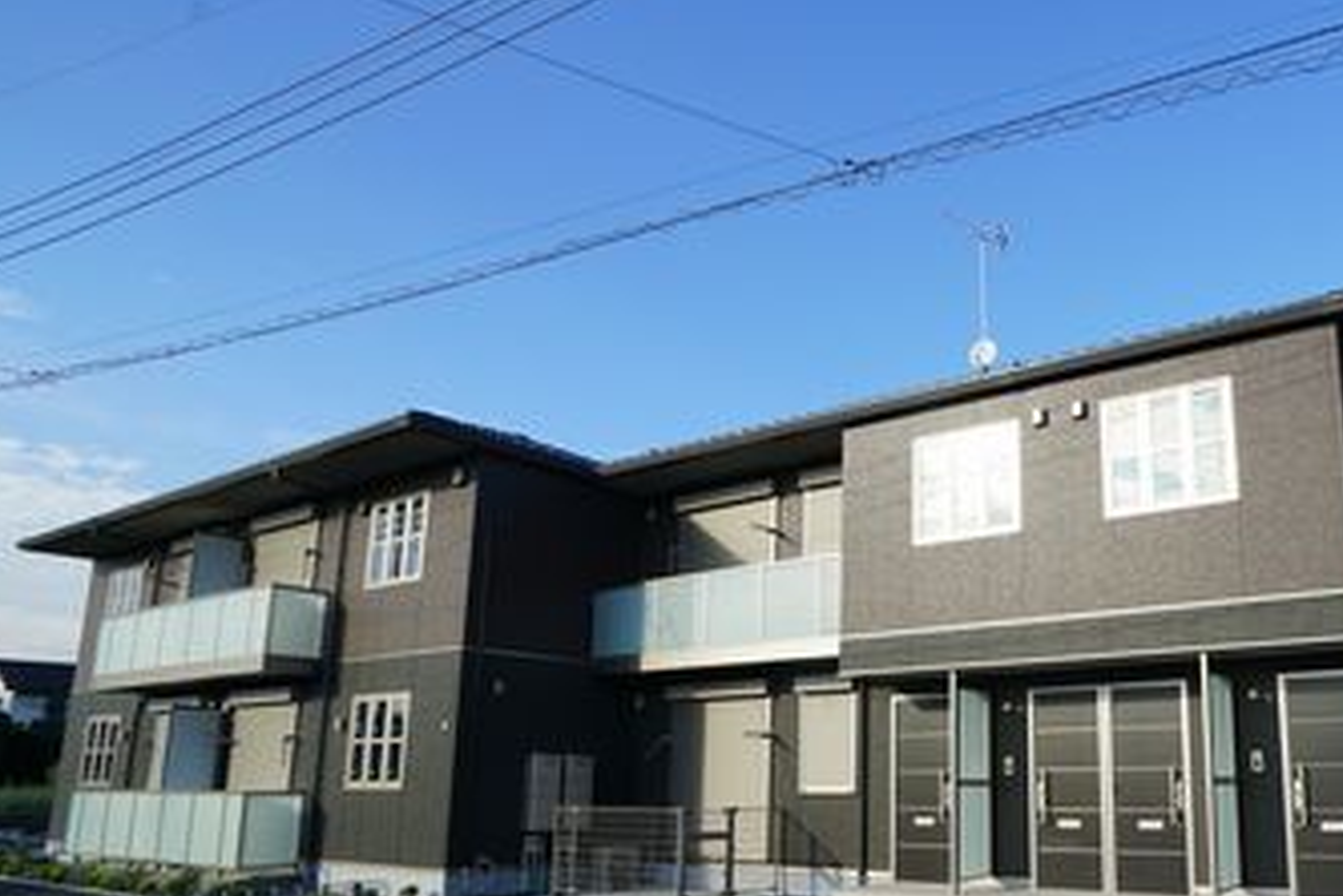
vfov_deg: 36.6
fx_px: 1343
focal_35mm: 36
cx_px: 976
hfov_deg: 51.3
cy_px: 567
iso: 100
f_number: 9
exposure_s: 1/80
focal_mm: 16
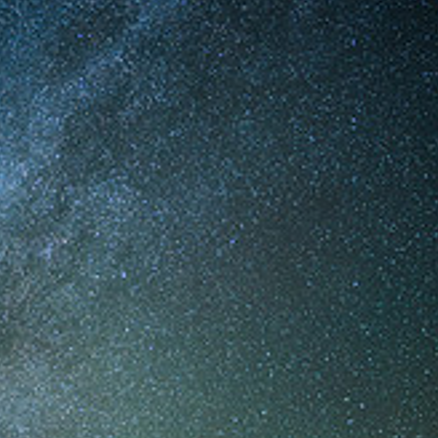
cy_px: 374
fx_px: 802
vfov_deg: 29.6
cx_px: 91
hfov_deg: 29.9
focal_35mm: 56
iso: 1000
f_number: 1.4
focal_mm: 24
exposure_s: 25
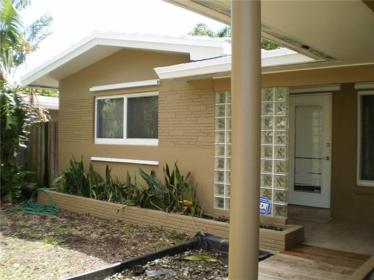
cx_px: 187
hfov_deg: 51.4
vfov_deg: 39.7
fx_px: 389
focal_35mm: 36
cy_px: 140
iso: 64
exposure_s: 1/200
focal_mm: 6.3
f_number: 3.1
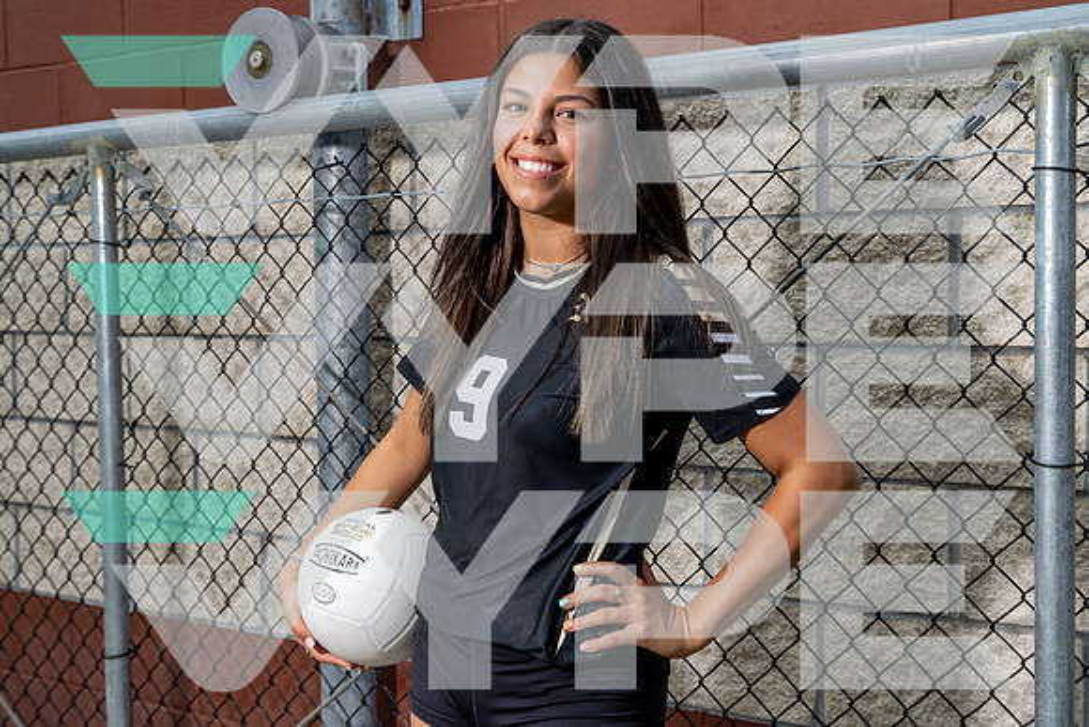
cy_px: 364
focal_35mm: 44
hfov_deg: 44.5
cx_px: 544
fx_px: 1331
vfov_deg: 30.5
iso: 100
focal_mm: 44
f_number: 8
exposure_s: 1/125
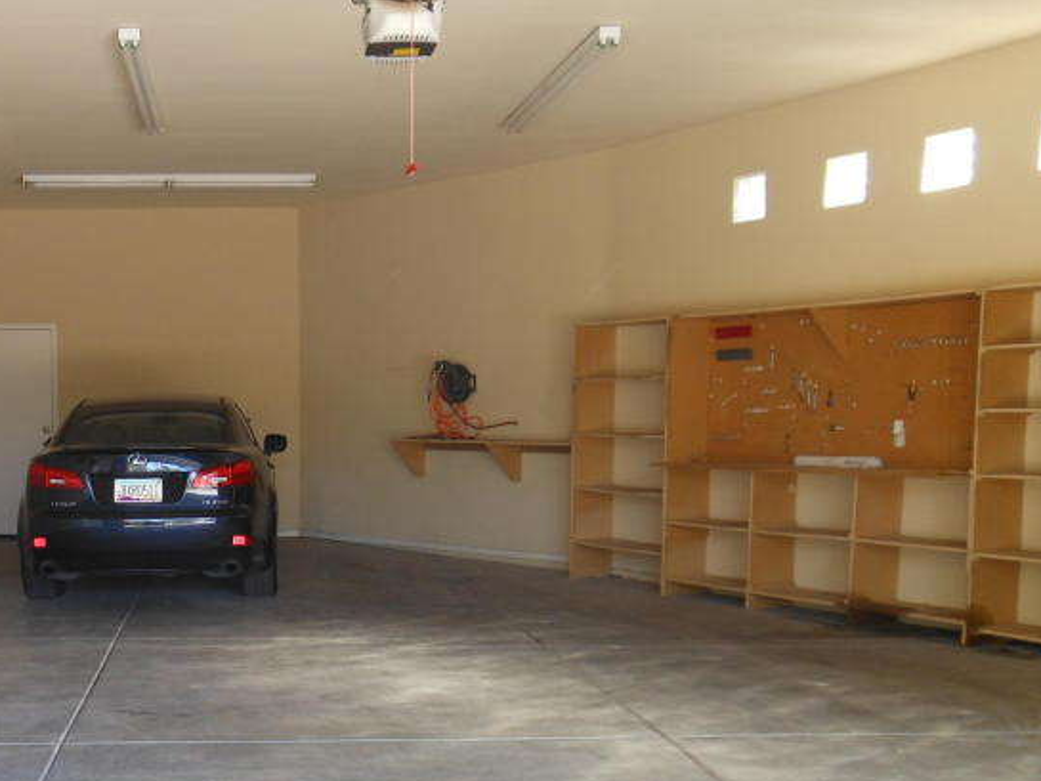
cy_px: 487
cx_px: 233
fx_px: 1414
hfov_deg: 39.1
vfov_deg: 30.8
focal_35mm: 47
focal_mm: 4.5
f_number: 3.2
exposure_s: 1/30
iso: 100
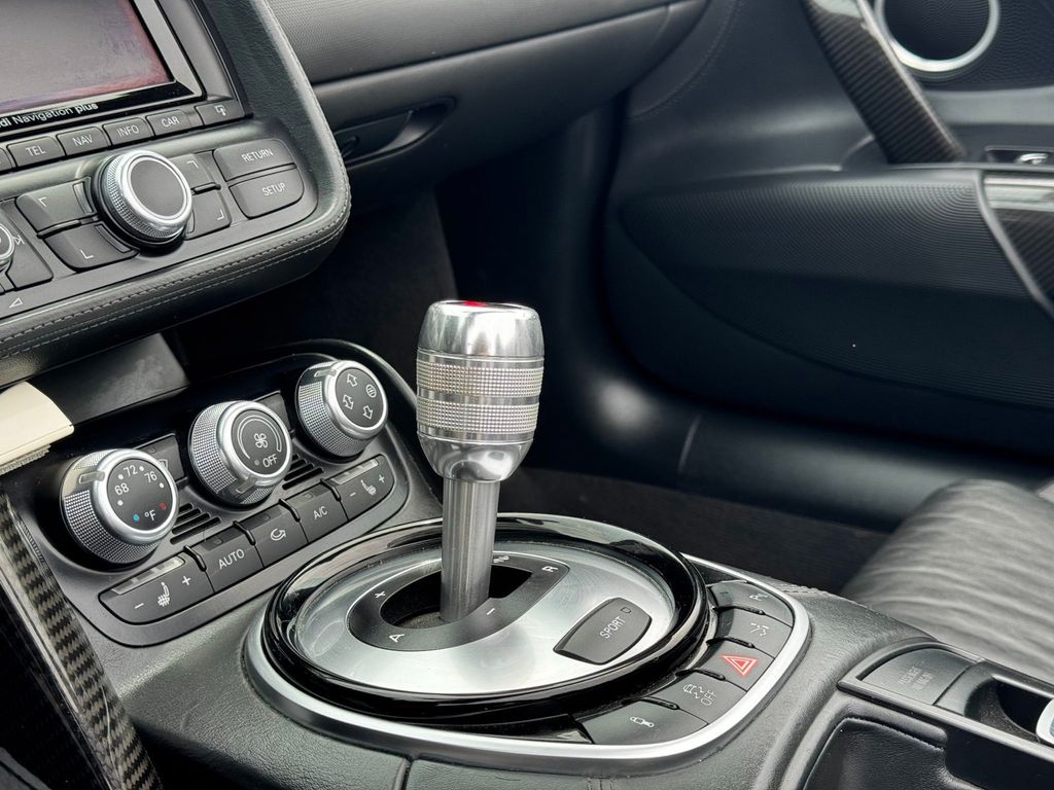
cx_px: 527
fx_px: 1462
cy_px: 395
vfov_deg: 30.3
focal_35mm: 48
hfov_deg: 39.7
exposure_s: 1/499
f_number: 1.78
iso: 64
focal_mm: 6.76
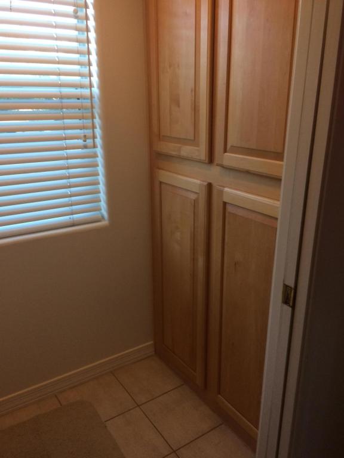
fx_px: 384
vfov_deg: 61.7
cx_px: 172
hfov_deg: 48.2
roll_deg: +2.4
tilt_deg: -18.3
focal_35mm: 29
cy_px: 229
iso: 100
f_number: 2.2
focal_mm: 4.15
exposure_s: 1/30
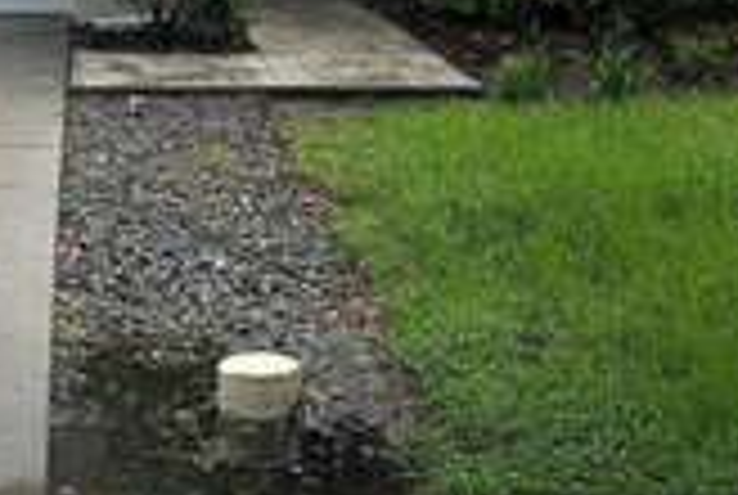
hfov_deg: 25.2
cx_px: 158
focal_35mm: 79
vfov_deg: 15.6
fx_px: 1622
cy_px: -297
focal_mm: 4.25
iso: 25
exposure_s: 1/1560
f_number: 1.8
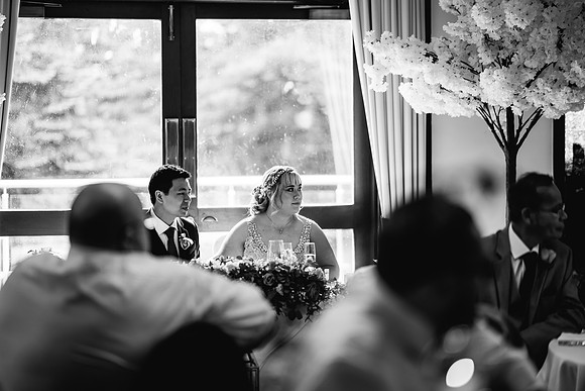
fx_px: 1398
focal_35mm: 86
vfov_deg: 15.9
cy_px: 196
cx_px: 292
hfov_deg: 23.6
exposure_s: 1/250
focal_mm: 85
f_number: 1.4
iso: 250
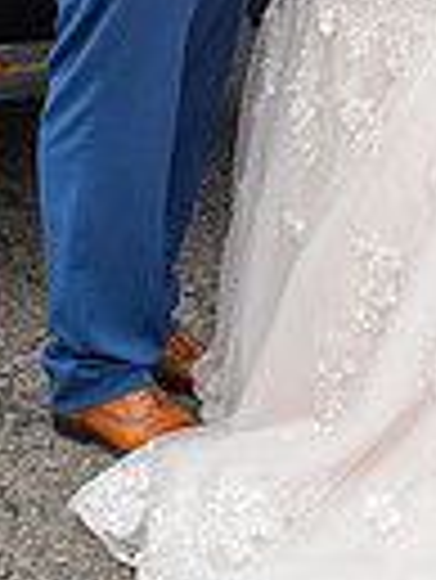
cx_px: 342
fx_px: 2448
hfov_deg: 10.2
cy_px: -166
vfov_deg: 13.1
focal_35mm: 146
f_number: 5.6
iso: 500
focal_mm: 29
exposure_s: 1/200
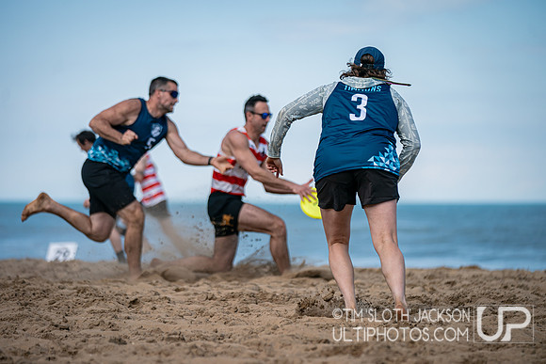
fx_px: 2275
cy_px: 182
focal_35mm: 150
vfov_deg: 9.2
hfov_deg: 13.7
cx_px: 273
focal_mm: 150
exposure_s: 1/3200
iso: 160
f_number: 2.8
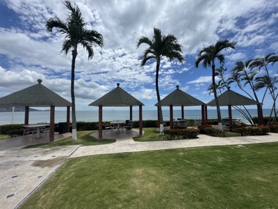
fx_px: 112
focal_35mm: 14
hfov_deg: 102.1
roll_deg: -1.0
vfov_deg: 85.7
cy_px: 104
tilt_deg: +4.3
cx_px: 139
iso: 40
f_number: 2.2
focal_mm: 2.22
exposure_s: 1/3906
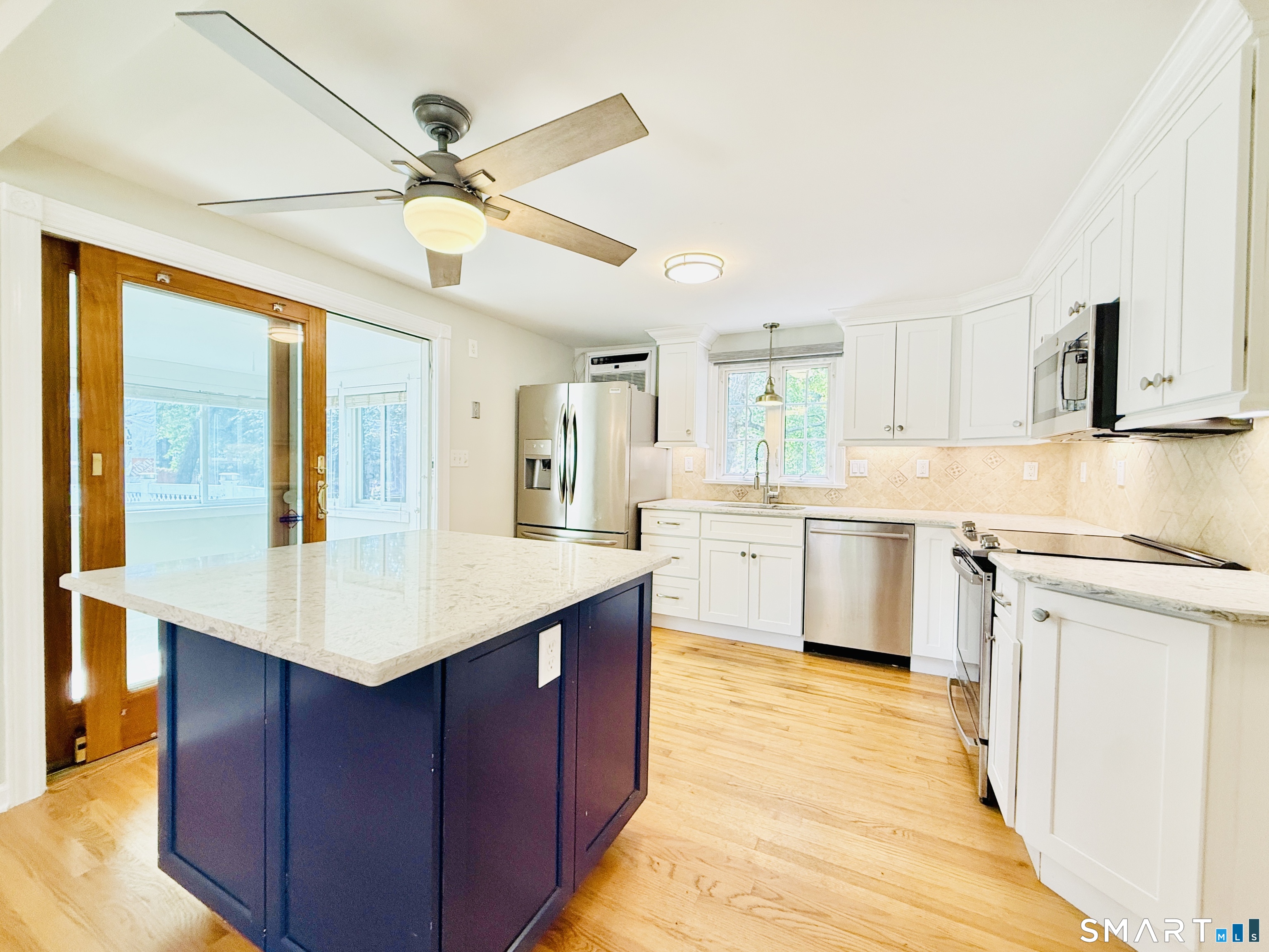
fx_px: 513
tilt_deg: -0.8
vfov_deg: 85.7
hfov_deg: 102.1
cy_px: 476
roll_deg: +0.0
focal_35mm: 14
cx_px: 634
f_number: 2.2
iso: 200
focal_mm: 2.22
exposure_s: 1/120
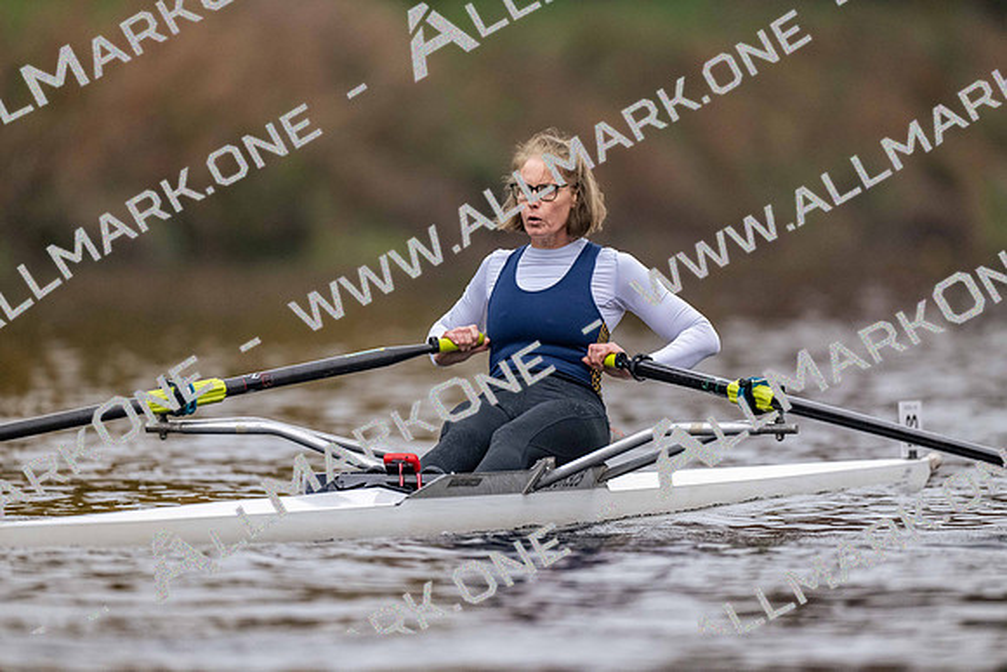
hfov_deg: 3.4
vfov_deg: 2.3
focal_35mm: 600
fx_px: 16786
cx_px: 504
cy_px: 336
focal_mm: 600
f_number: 4
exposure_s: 1/2500
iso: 4500
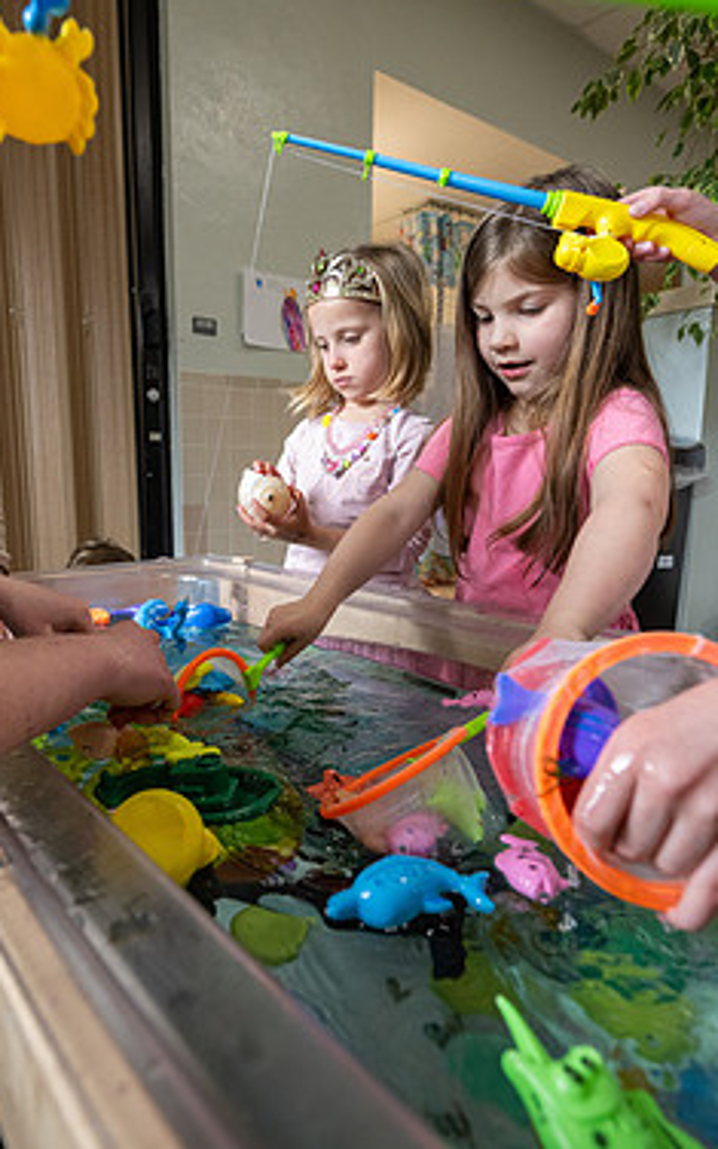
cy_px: 579
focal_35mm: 22
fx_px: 689
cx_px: 284
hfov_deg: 54.6
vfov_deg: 79.6
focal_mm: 14
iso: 2000
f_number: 4
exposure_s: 1/500
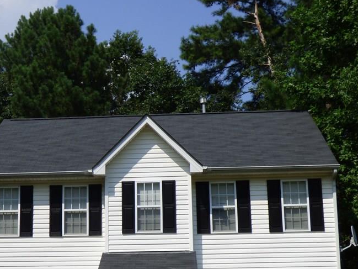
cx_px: 110
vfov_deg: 20.6
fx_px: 734
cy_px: 198
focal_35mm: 71
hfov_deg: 27.2
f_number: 3.7
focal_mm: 7.79
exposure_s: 1/1600
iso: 100
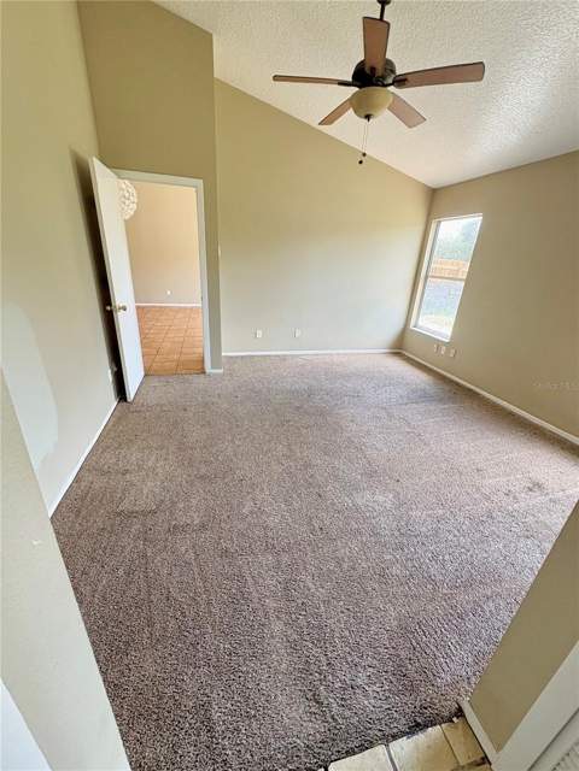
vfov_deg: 102.1
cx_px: 290
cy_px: 386
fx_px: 312
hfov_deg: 85.7
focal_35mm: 14
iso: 125
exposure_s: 1/99
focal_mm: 2.22
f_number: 2.2
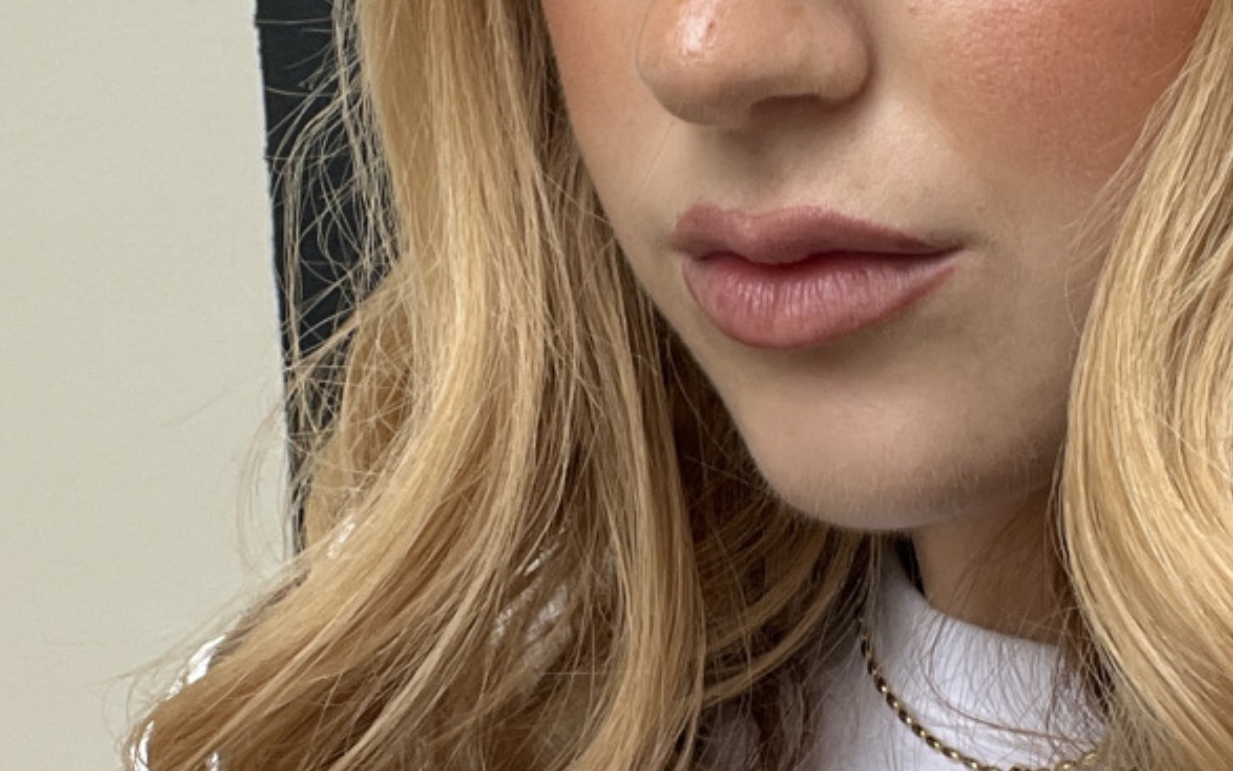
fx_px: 2789
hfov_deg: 24.9
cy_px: 502
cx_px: 760
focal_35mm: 83
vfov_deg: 15.7
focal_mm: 2.71
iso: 25
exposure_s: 1/184
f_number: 2.2
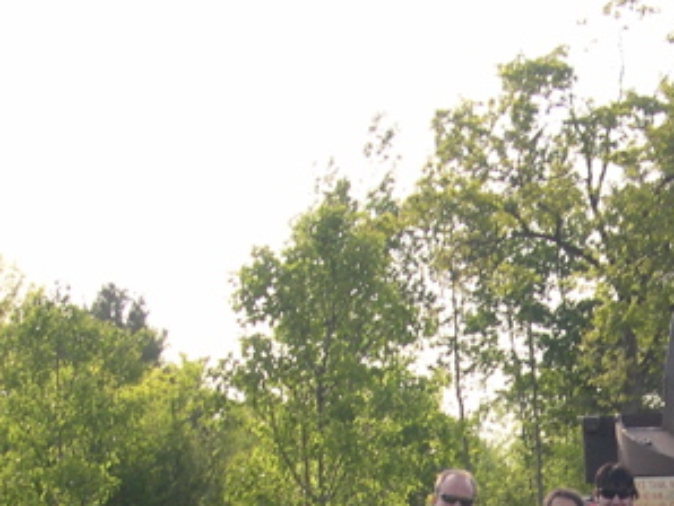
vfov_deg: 14.0
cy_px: 639
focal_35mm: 102
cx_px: 642
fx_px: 1988
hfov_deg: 18.8
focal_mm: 8
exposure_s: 1/87.2
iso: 100
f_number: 7.6
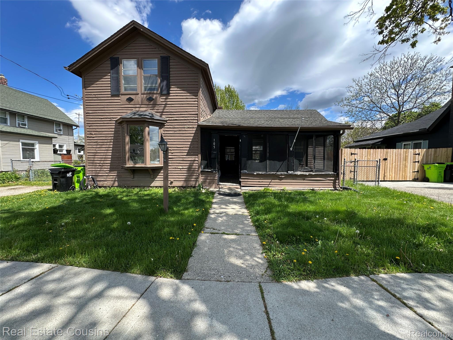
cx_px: 226
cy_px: 170
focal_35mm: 14
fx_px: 183
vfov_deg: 85.7
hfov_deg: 102.1
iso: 40
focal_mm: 2.22
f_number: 2.2
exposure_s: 1/581
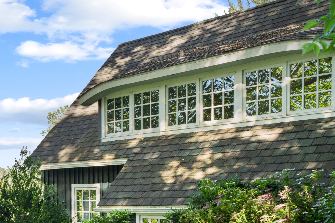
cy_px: 185
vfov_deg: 23.7
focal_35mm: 56
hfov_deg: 31.9
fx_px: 521
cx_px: -23
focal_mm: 24
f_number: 8
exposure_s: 1/30
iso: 500
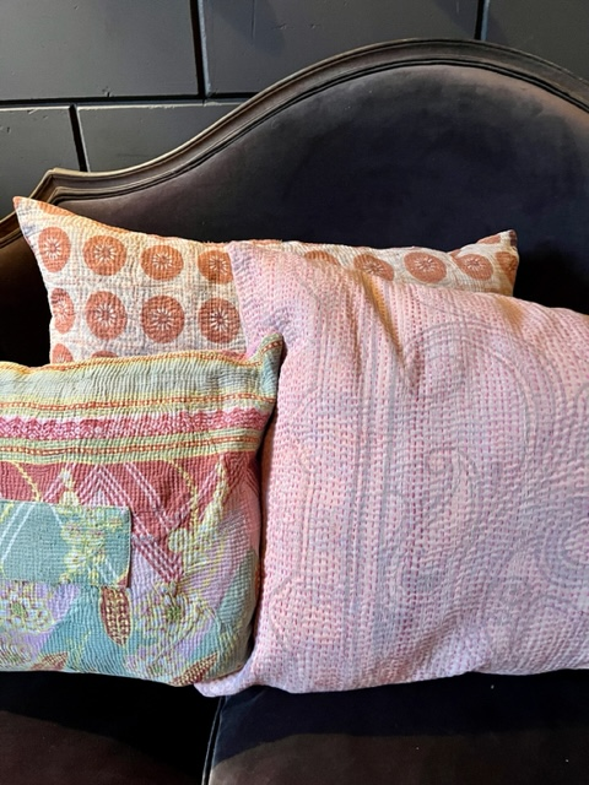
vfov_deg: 67.3
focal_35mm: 26
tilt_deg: -29.0
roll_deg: +2.4
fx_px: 590
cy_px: 392
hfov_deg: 53.1
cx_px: 294
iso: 500
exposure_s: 1/50
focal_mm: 5.1
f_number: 1.6
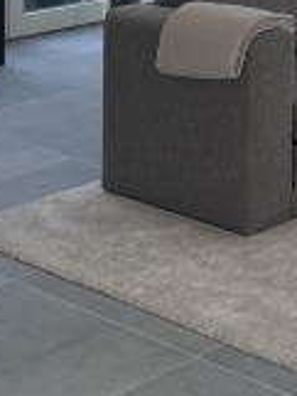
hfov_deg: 11.9
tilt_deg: -3.7
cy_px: -152
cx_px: 508
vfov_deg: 15.9
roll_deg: -1.4
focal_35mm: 116
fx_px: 1325
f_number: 1.6
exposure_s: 1/159
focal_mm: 4.2
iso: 32
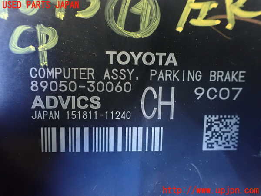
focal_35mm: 30
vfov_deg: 46.8
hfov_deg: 60.0
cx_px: 130
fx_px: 226
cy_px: 98
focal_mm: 5.4
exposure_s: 1/25
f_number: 2.3
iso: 1600
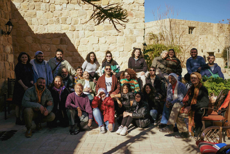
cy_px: 77
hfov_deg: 54.4
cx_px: 115
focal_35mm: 35
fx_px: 224
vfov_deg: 37.9
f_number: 1.8
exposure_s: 1/4000
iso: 100
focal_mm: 35
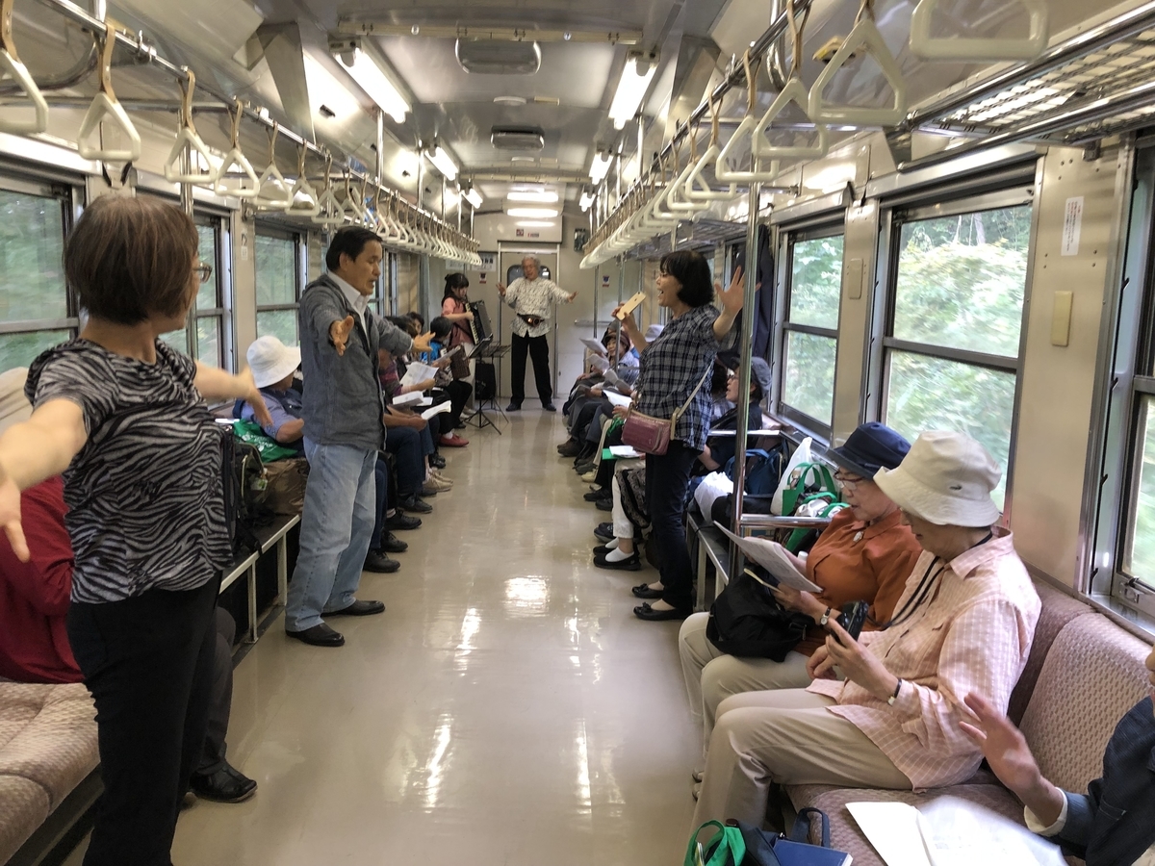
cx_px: 578
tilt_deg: -9.8
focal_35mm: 28
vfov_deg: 49.7
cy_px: 433
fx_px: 934
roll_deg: -2.6
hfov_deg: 63.4
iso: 40
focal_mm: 3.99
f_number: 1.8
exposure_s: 1/20
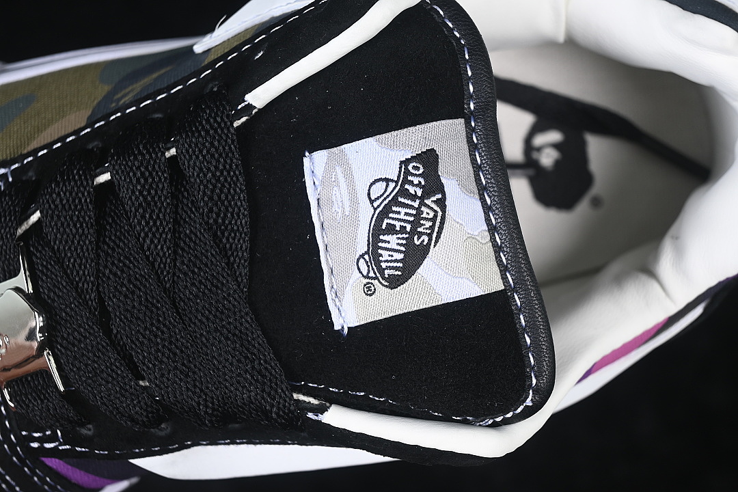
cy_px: 246
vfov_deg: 18.2
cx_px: 369
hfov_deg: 27.0
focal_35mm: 75
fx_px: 1537
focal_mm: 50
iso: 160
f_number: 6.3
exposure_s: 1/60
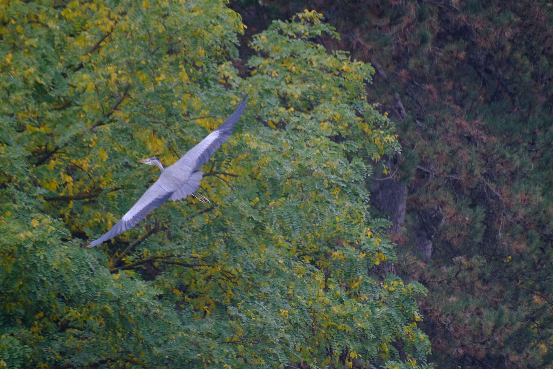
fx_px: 6912
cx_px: 276
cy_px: 184
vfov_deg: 3.1
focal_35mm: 450
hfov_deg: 4.6
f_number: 6.3
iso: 1250
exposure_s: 1/500
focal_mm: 300
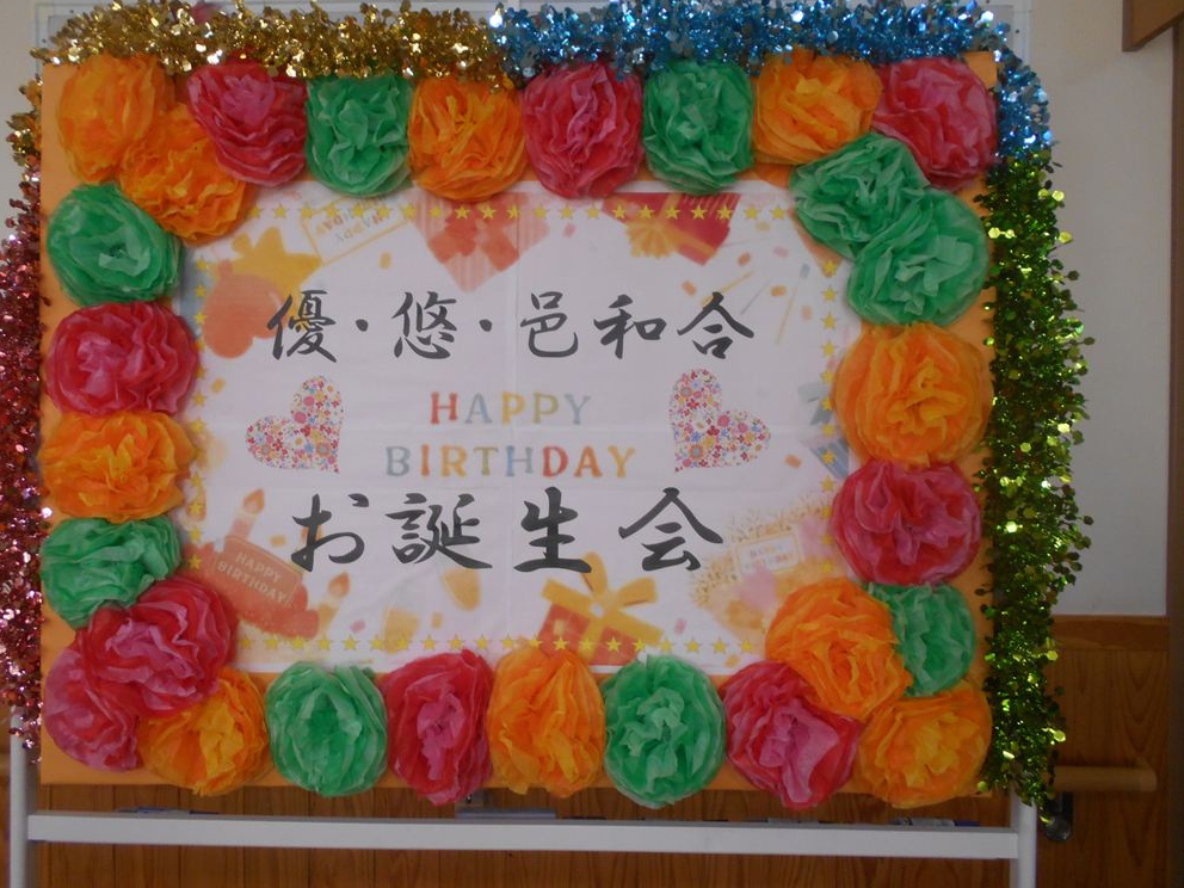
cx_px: 573
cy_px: 433
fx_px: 924
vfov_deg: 51.3
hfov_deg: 65.3
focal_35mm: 27
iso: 220
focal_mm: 4.6
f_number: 3.2
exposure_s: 1/30
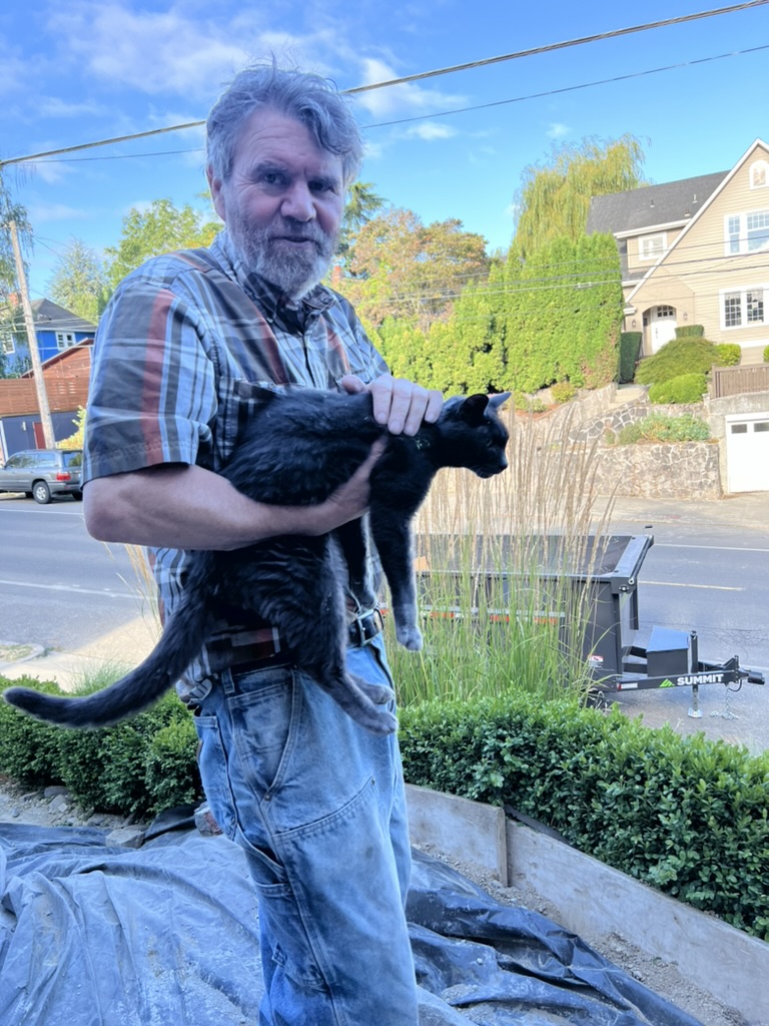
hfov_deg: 53.1
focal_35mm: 26
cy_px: 513
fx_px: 770
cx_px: 384
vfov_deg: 67.3
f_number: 1.5
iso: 50
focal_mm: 5.7
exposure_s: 1/436
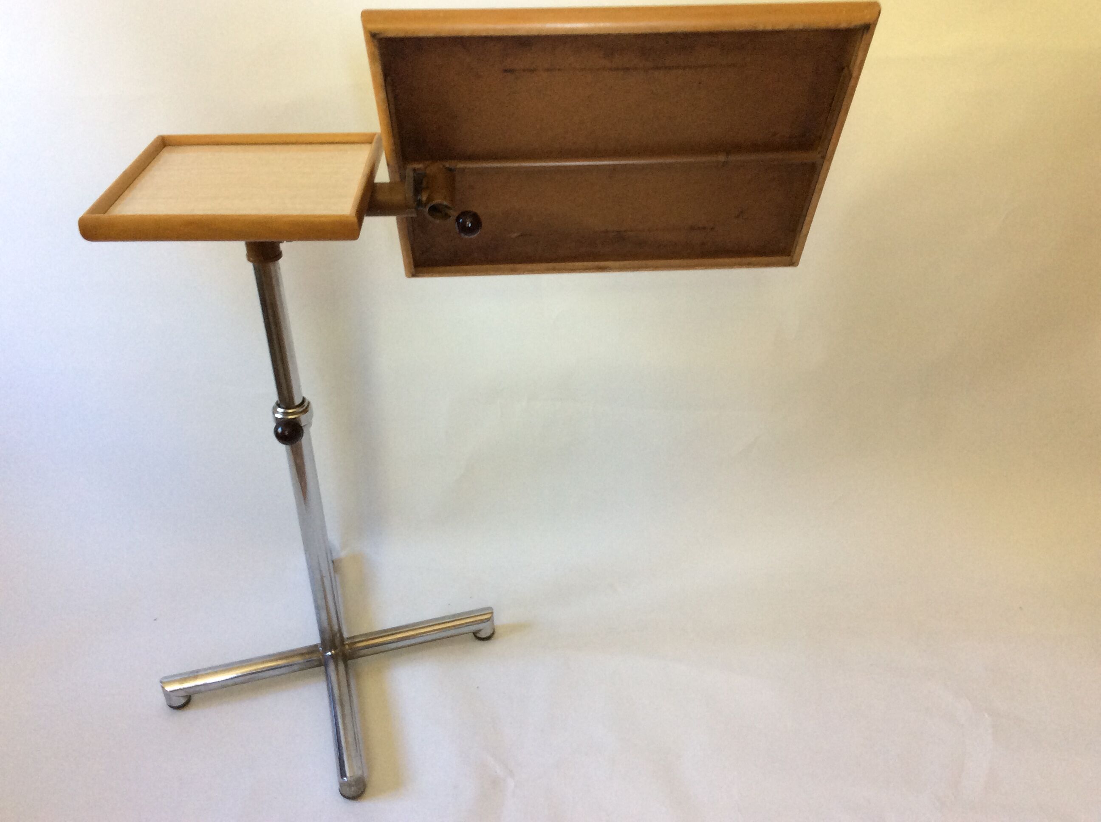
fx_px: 1016
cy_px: 411
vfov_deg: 44.1
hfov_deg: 56.9
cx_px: 550
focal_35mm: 32
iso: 80
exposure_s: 1/25
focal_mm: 3.3
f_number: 2.4
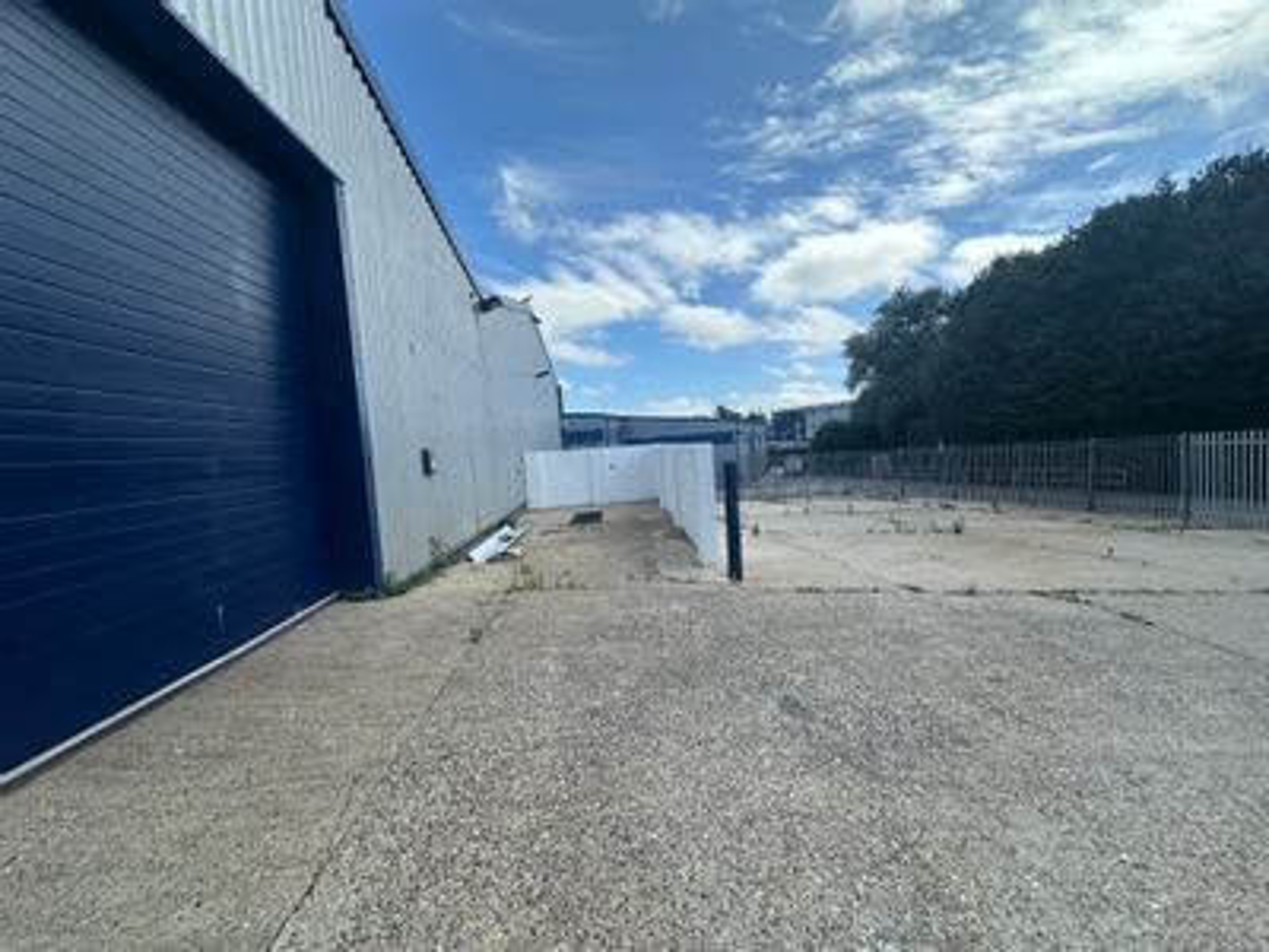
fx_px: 513
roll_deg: -0.6
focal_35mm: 14
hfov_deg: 102.1
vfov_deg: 85.7
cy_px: 476
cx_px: 634
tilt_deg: -5.2
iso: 50
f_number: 2.2
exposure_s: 1/2053
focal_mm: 2.22
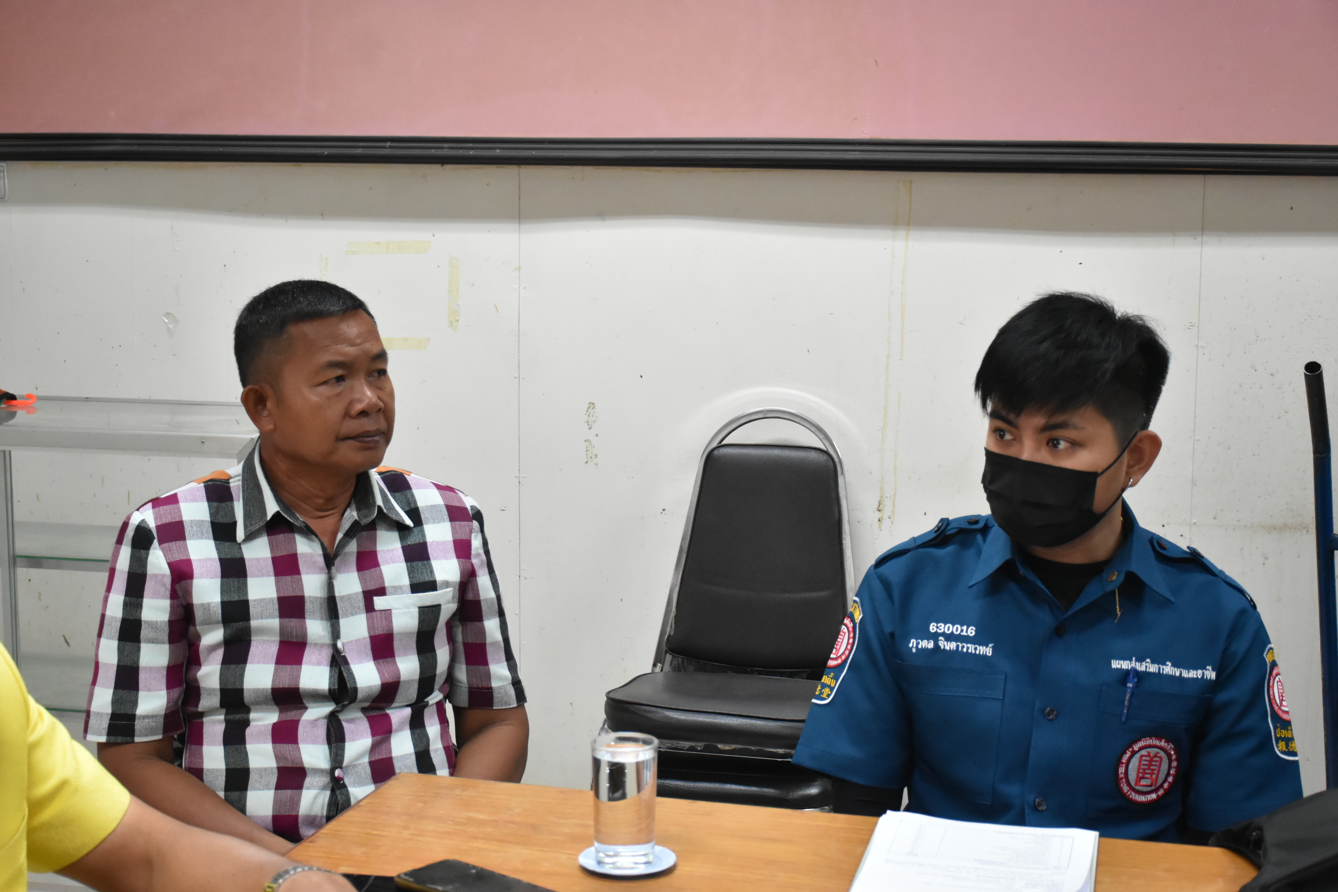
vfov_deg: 23.8
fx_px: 2118
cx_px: 669
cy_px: 446
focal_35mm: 57
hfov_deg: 35.1
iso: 3200
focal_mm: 38
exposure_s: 1/100
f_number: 5
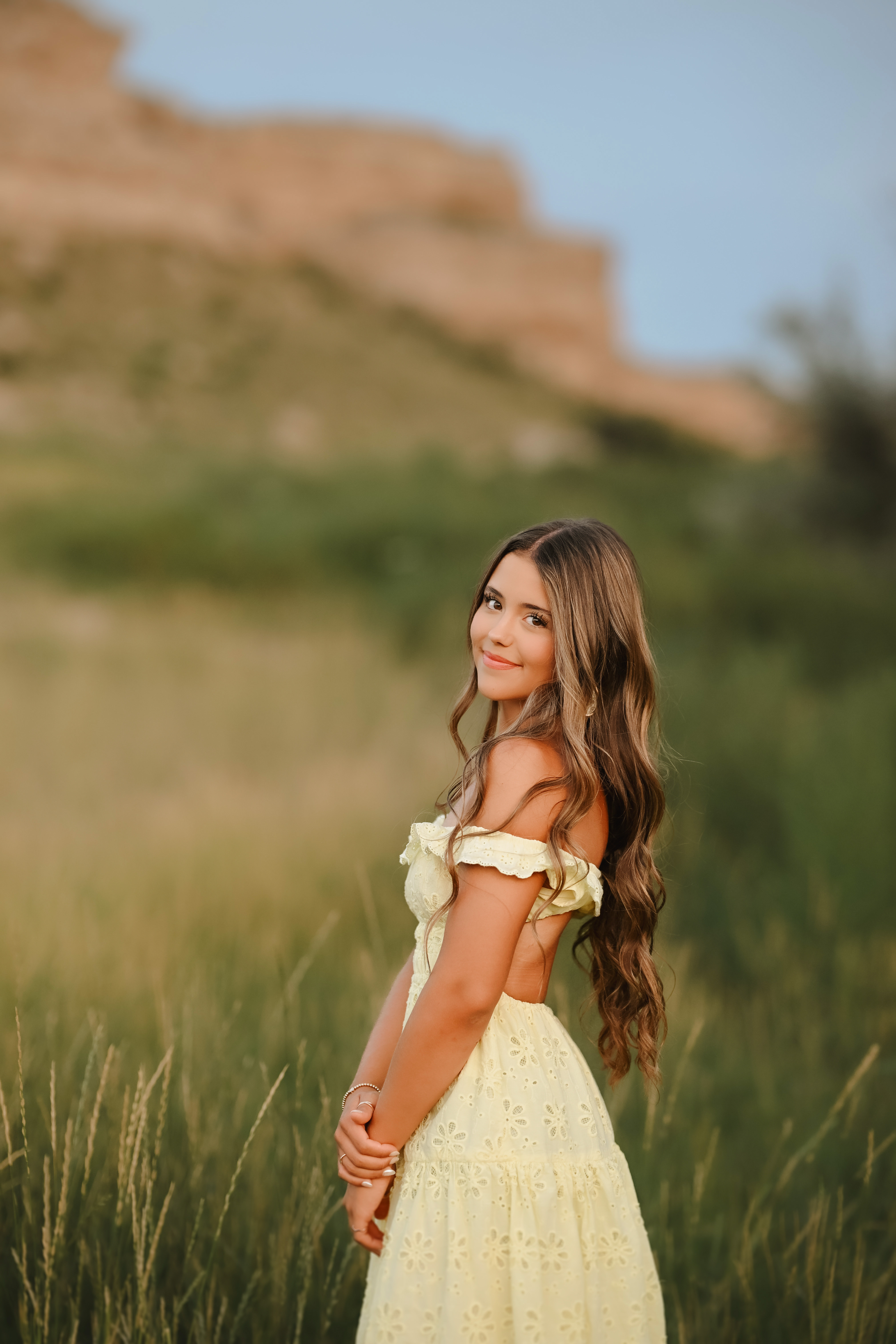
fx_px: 3173
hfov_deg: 16.1
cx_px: 448
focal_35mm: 85
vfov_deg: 23.9
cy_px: 672
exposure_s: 1/1600
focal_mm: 85
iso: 1100
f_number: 1.6
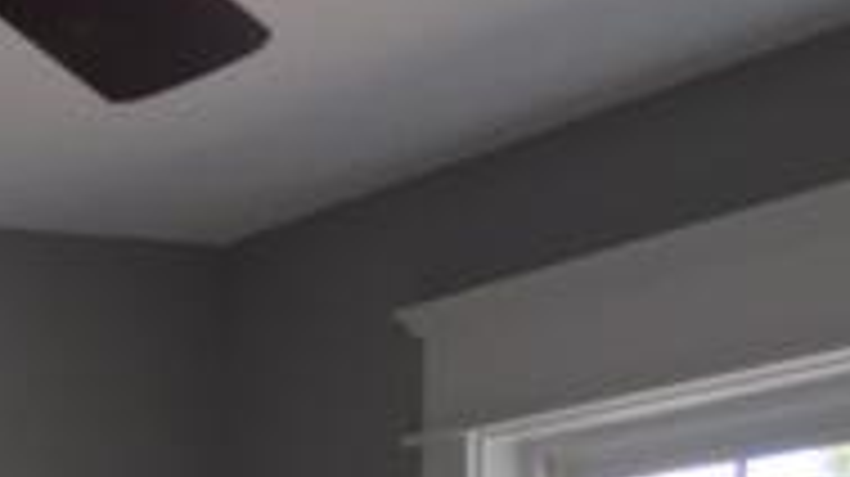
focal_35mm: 107
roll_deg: +0.2
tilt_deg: -3.6
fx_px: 2410
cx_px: -333
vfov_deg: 10.4
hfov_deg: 18.3
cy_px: 950
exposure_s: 1/120
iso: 40
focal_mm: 4.15
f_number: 2.2
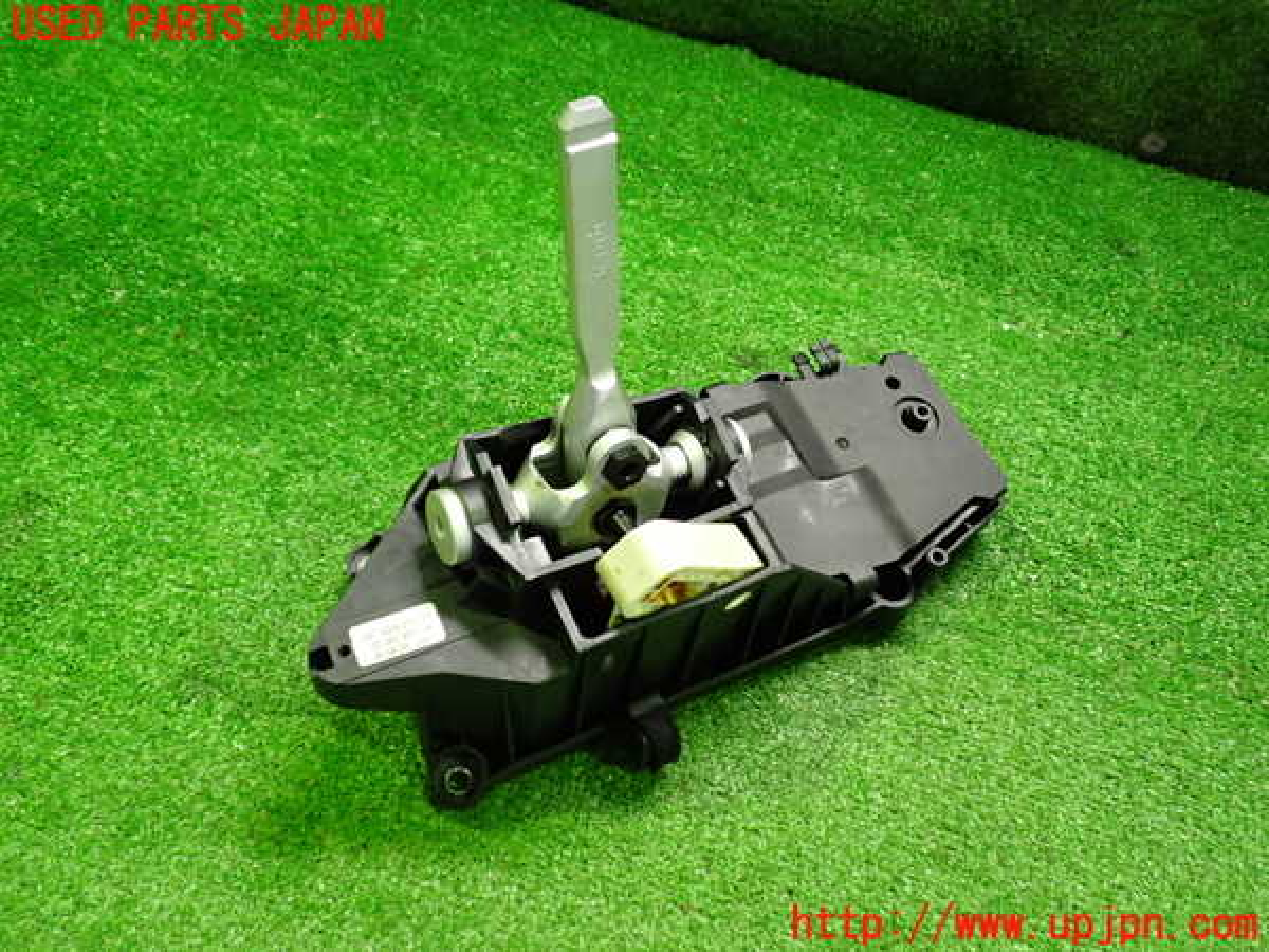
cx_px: 634
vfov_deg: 46.8
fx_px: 1100
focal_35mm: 30
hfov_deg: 60.0
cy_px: 476
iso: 640
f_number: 2.3
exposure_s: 1/30
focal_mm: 5.4
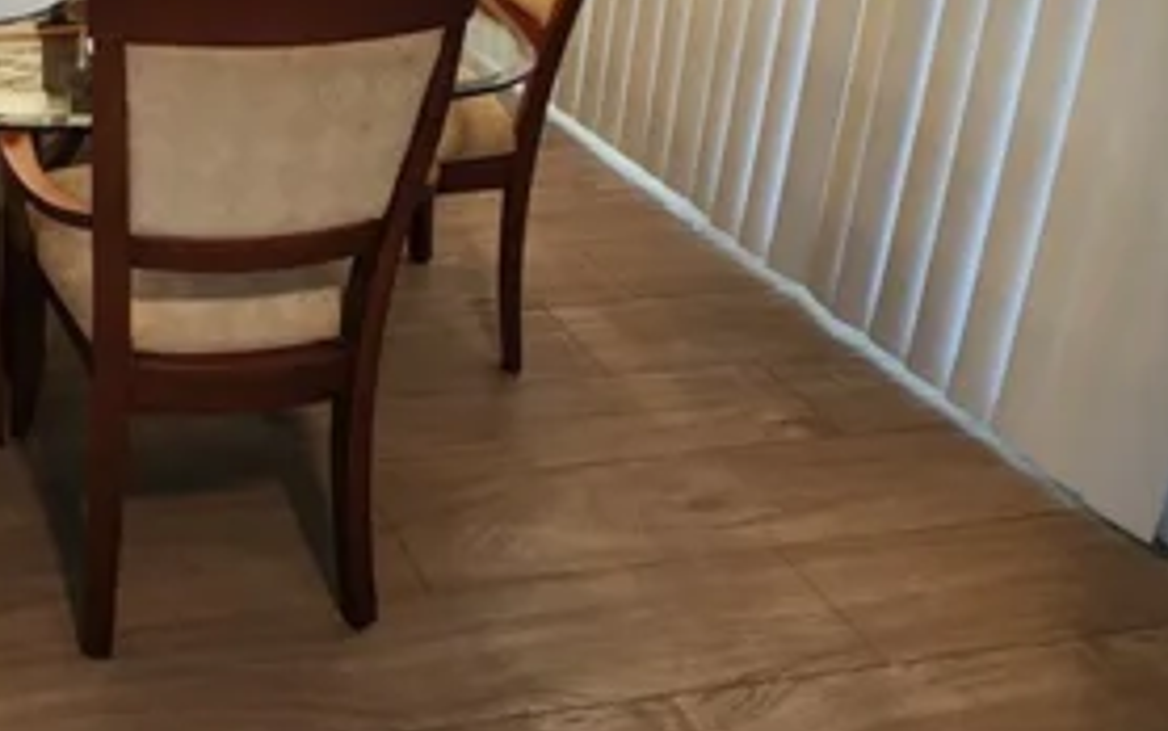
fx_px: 1178
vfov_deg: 29.5
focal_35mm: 37
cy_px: -151
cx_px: -53
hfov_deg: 43.5
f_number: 2.2
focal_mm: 2.2
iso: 400
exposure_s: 1/60
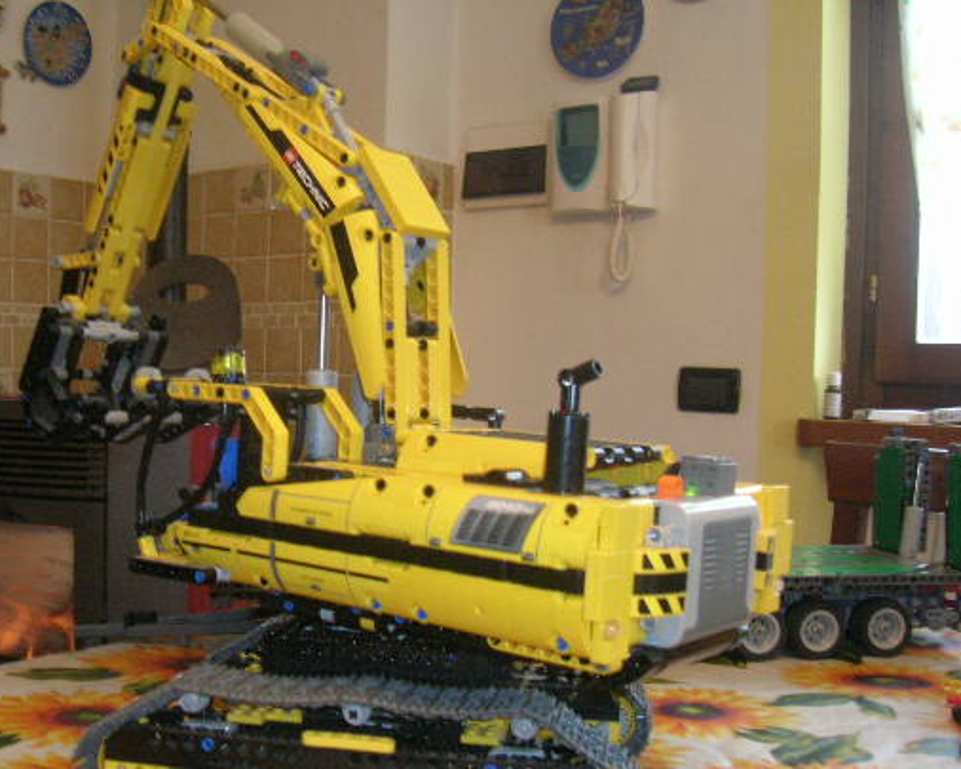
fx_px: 1195
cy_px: 450
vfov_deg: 35.6
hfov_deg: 43.5
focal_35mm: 42
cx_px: 367
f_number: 2.9
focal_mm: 5.7
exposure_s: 1/11.8
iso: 200
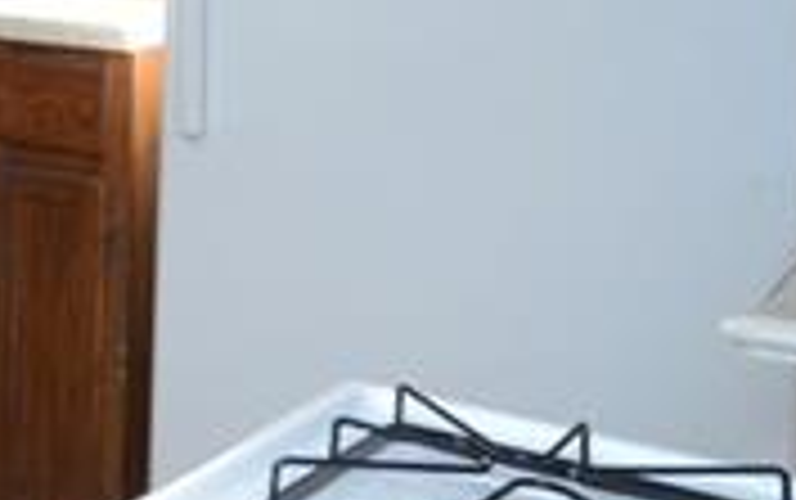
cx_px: -623
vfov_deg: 13.8
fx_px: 1939
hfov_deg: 18.4
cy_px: -259
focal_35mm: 89
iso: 800
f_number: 6.3
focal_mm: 13
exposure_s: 1/320
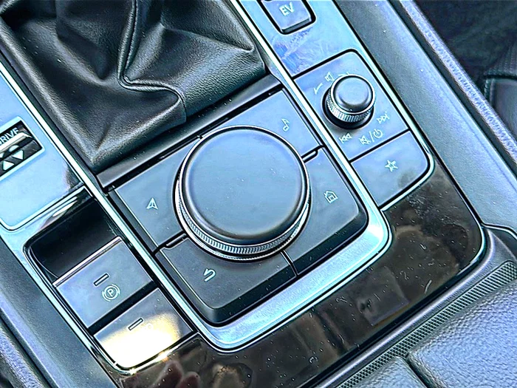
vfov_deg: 34.3
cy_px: 194
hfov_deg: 44.8
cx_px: 258
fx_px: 627
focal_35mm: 42
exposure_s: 1/50
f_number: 1.78
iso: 50
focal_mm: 6.86
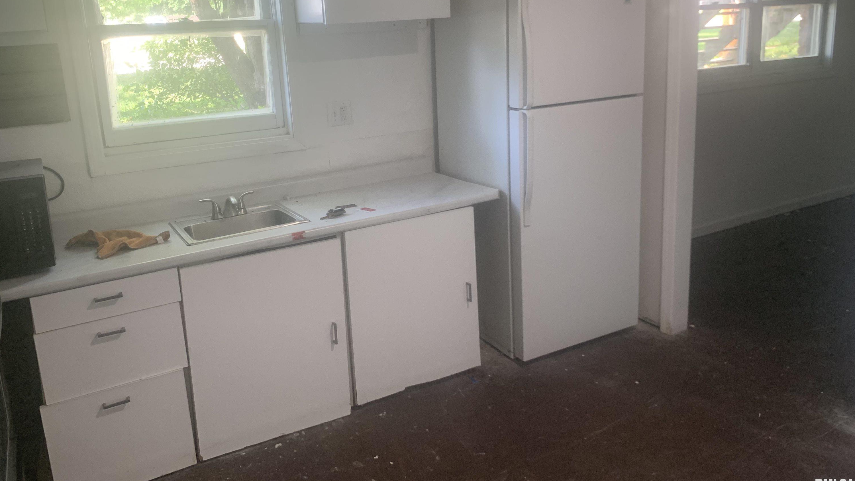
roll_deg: +2.5
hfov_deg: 66.1
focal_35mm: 29
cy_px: 165
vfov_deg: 39.8
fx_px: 657
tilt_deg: -13.1
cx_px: 421
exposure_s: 1/60
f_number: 1.8
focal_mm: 4.25
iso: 80
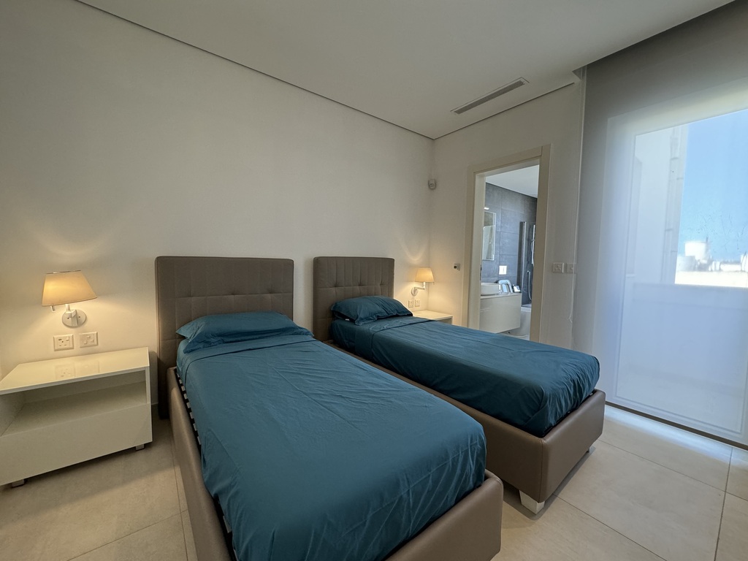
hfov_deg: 102.1
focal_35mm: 14
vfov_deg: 85.7
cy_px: 280
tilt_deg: -4.1
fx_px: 303
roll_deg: -1.6
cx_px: 374
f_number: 2.2
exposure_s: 1/100
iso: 200
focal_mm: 2.22
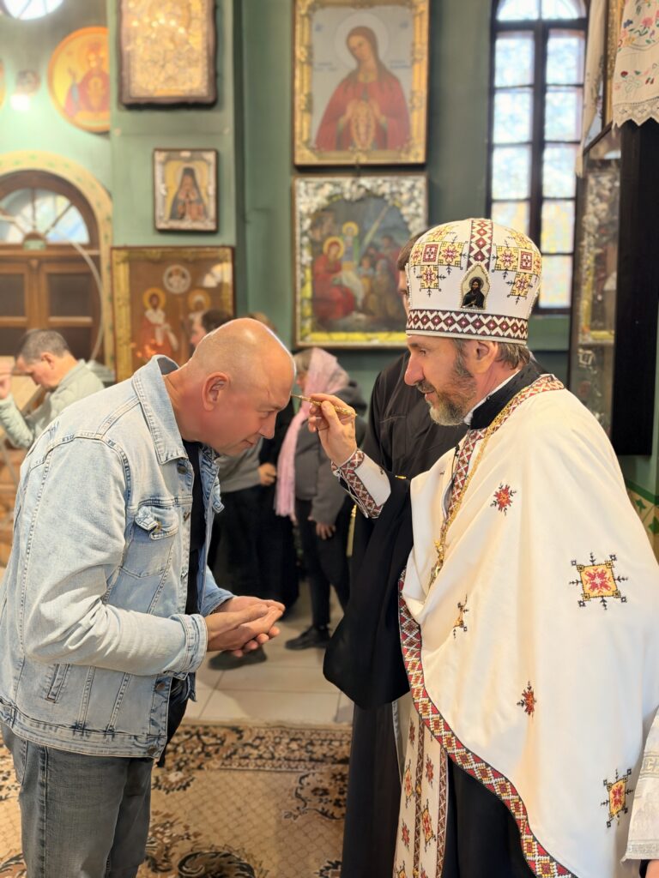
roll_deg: +0.1
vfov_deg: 56.8
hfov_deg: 44.2
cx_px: 330
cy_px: 439
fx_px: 812
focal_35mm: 32
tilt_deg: -6.0
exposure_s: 1/50
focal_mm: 6.93
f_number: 1.48
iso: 320
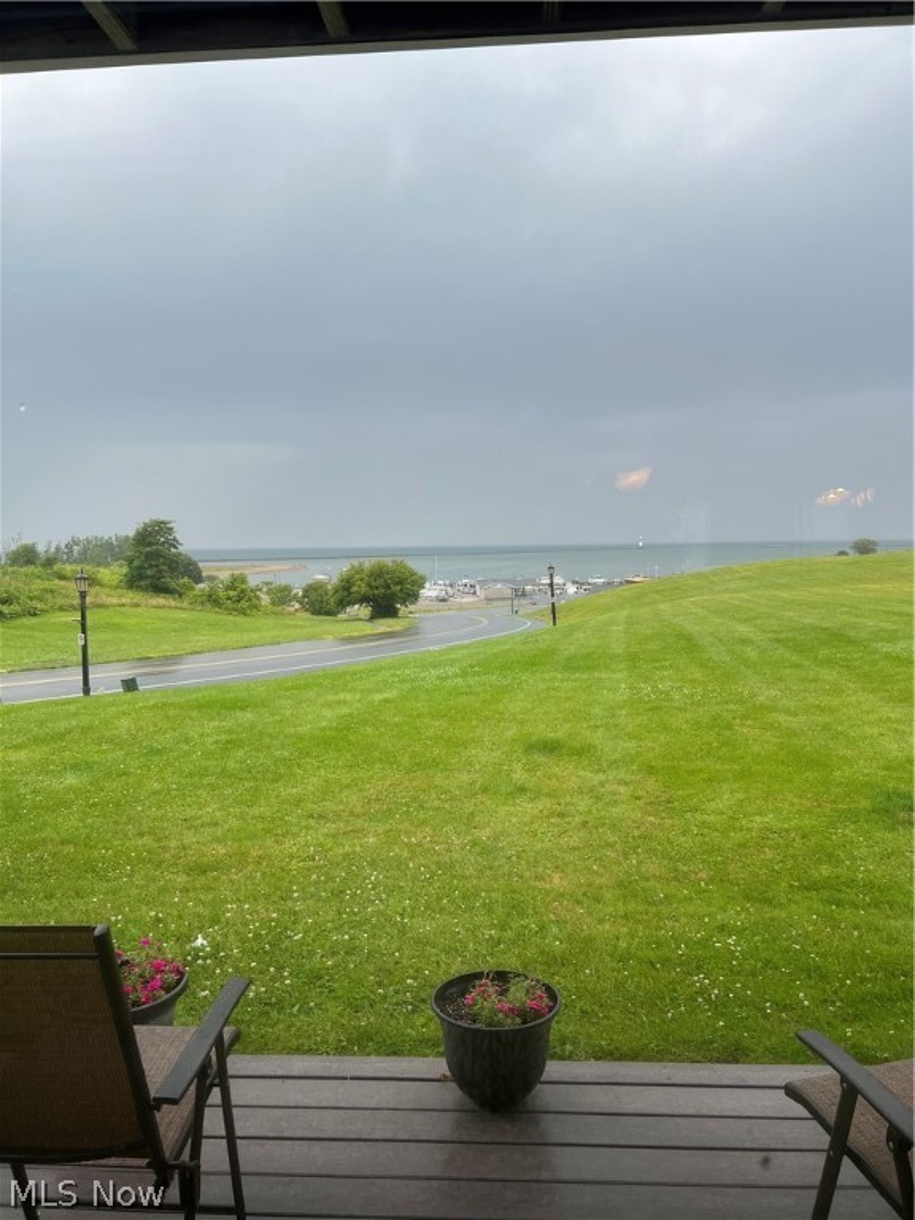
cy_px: 610
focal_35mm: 26
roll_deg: +1.4
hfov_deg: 53.1
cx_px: 458
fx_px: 916
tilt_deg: -4.0
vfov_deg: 67.3
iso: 50
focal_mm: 5.7
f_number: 1.5
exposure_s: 1/632
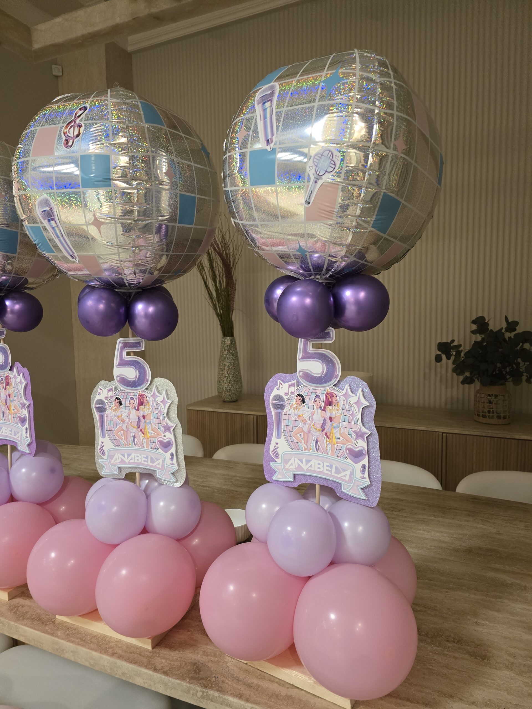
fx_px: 471
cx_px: 266
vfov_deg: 73.9
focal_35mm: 23
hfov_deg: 58.9
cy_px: 354
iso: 640
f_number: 1.7
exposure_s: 1/60
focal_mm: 6.3
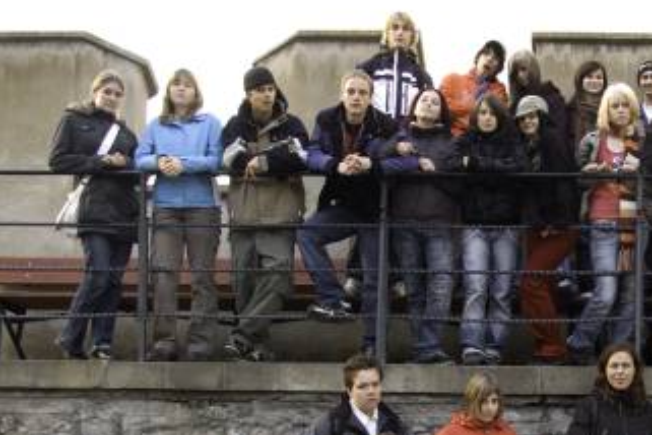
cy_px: 384
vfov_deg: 22.5
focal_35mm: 59
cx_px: 605
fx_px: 1067
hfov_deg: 32.1
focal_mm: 21
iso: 200
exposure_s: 1/8
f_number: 7.1
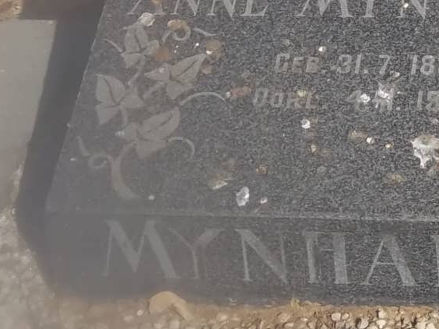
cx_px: 399
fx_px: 1674
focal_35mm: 132
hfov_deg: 14.8
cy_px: 75
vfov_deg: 11.2
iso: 80
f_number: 7.9
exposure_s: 1/250
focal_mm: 11
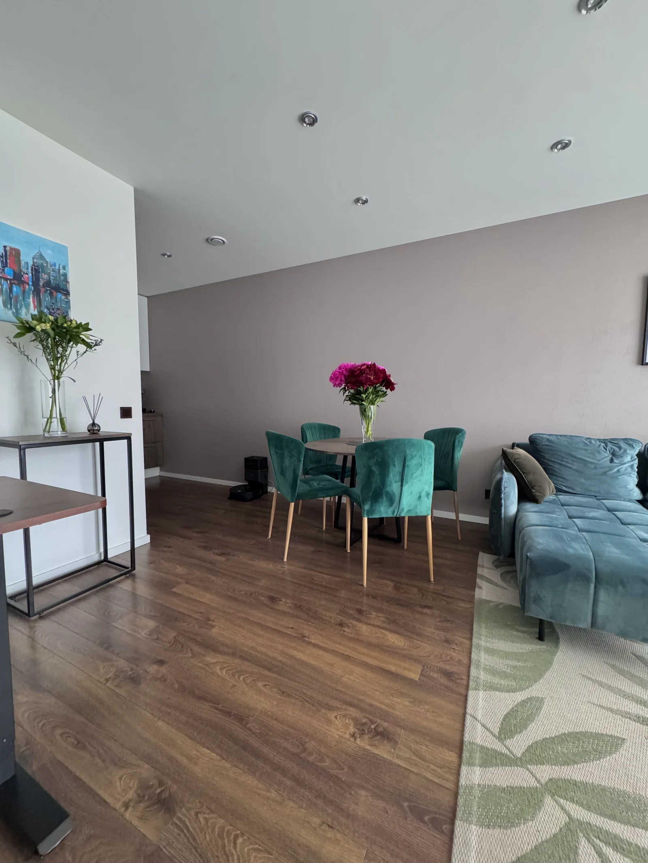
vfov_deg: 102.1
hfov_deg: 85.7
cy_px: 432
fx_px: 349
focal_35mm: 14
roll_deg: -0.6
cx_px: 324
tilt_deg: -5.2
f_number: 2.2
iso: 800
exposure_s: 1/60
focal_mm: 2.22
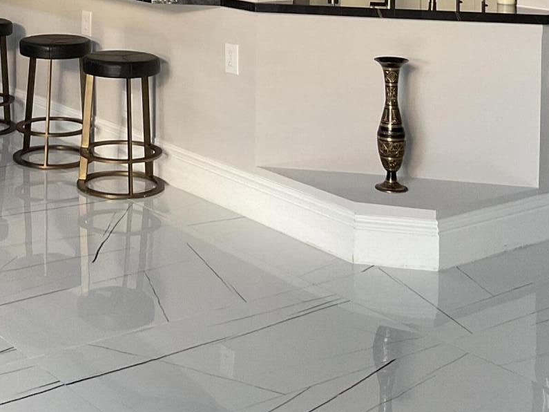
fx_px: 1158
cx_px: 110
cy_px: -102
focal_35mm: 73
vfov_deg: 18.9
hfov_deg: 26.2
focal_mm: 3
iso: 64
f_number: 1.8
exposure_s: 1/85
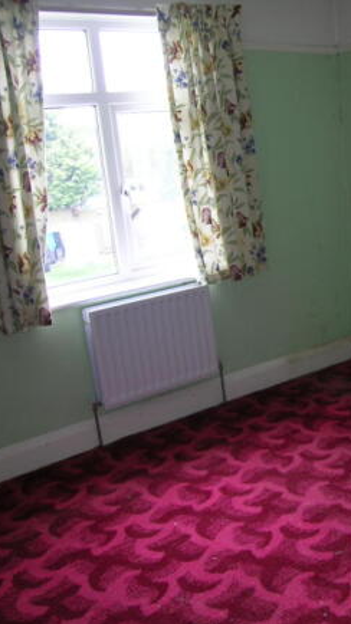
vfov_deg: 49.4
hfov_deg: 27.5
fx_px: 679
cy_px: 313
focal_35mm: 41
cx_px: 340
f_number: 2.8
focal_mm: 5.8
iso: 50
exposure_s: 1/30
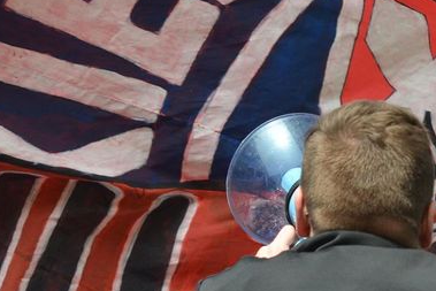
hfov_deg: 13.0
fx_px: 1914
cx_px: 259
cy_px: 204
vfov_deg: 8.7
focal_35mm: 158
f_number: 5
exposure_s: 1/1250
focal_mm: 70
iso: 400
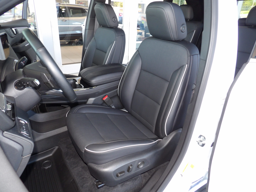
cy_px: 96
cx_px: 128
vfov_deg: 56.8
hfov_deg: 71.6
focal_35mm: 24
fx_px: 177
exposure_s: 1/33
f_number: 3.2
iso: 200
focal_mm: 4.3
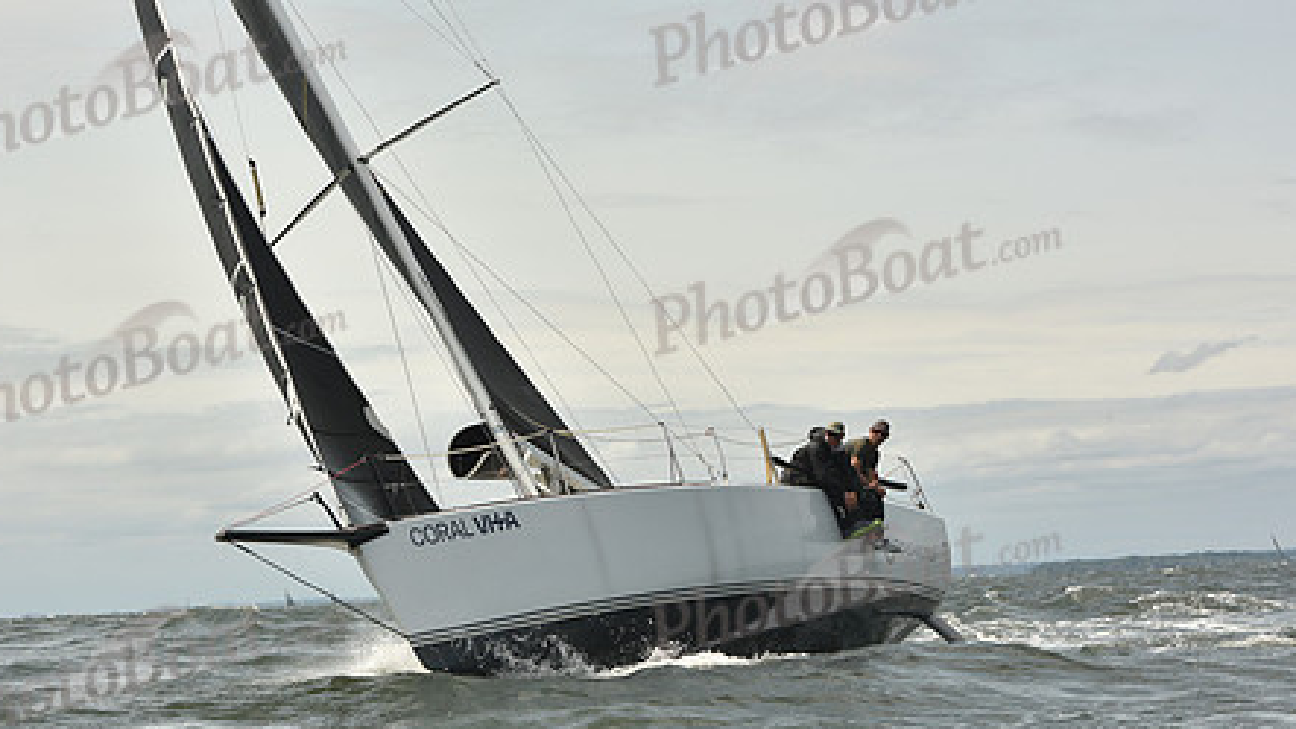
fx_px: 3298
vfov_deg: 12.6
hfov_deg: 22.2
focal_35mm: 96
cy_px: 473
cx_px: 500
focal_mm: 70
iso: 250
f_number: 10
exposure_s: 1/800
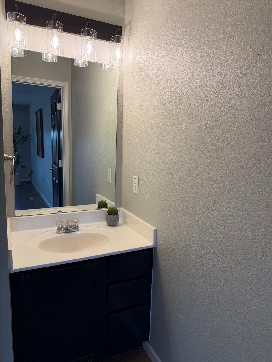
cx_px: 136
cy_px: 181
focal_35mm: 24
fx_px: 251
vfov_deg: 71.6
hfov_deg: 56.8
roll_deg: -2.6
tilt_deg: -9.4
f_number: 1.78
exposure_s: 1/191
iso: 100
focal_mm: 6.76
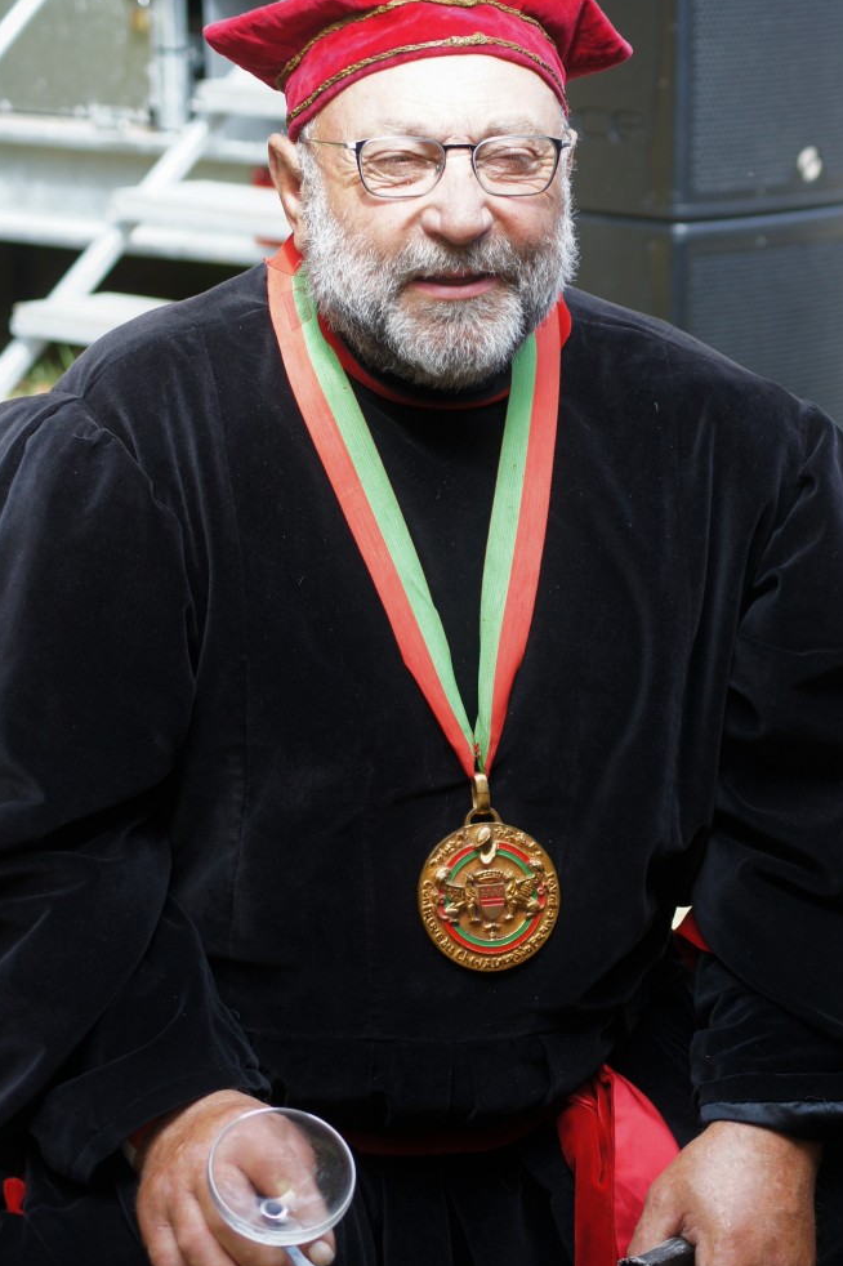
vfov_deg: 18.6
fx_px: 3866
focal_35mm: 110
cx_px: 425
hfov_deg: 12.4
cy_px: 673
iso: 200
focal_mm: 60
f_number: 5
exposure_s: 1/160
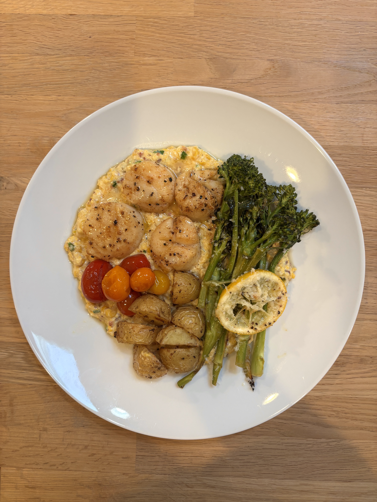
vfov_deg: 67.3
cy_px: 251
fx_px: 378
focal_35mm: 26
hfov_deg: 53.1
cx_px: 188
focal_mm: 5.96
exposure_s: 1/60
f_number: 1.6
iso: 100
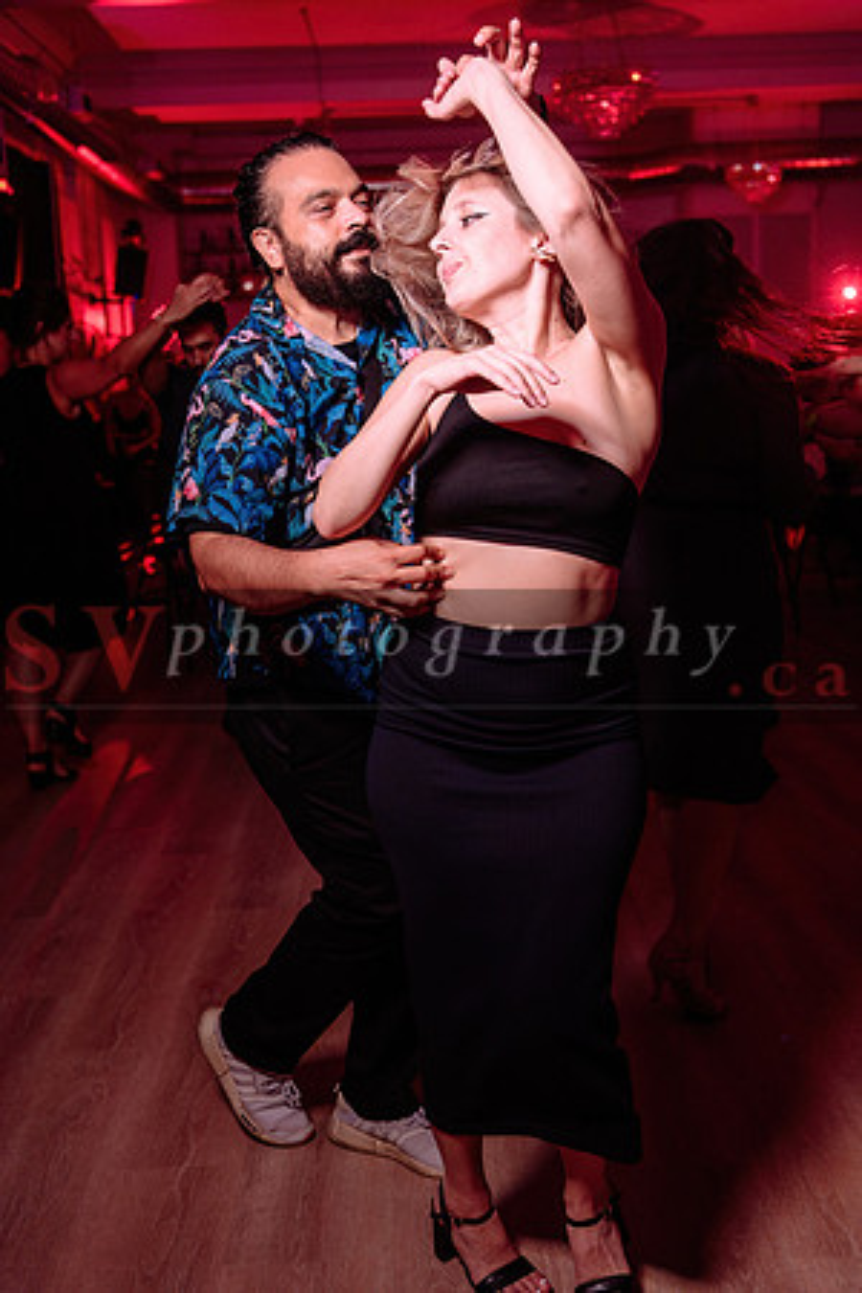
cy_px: 646
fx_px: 1365
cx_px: 431
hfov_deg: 35.1
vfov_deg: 50.7
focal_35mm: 38
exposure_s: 1/100
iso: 500
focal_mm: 38
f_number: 3.5
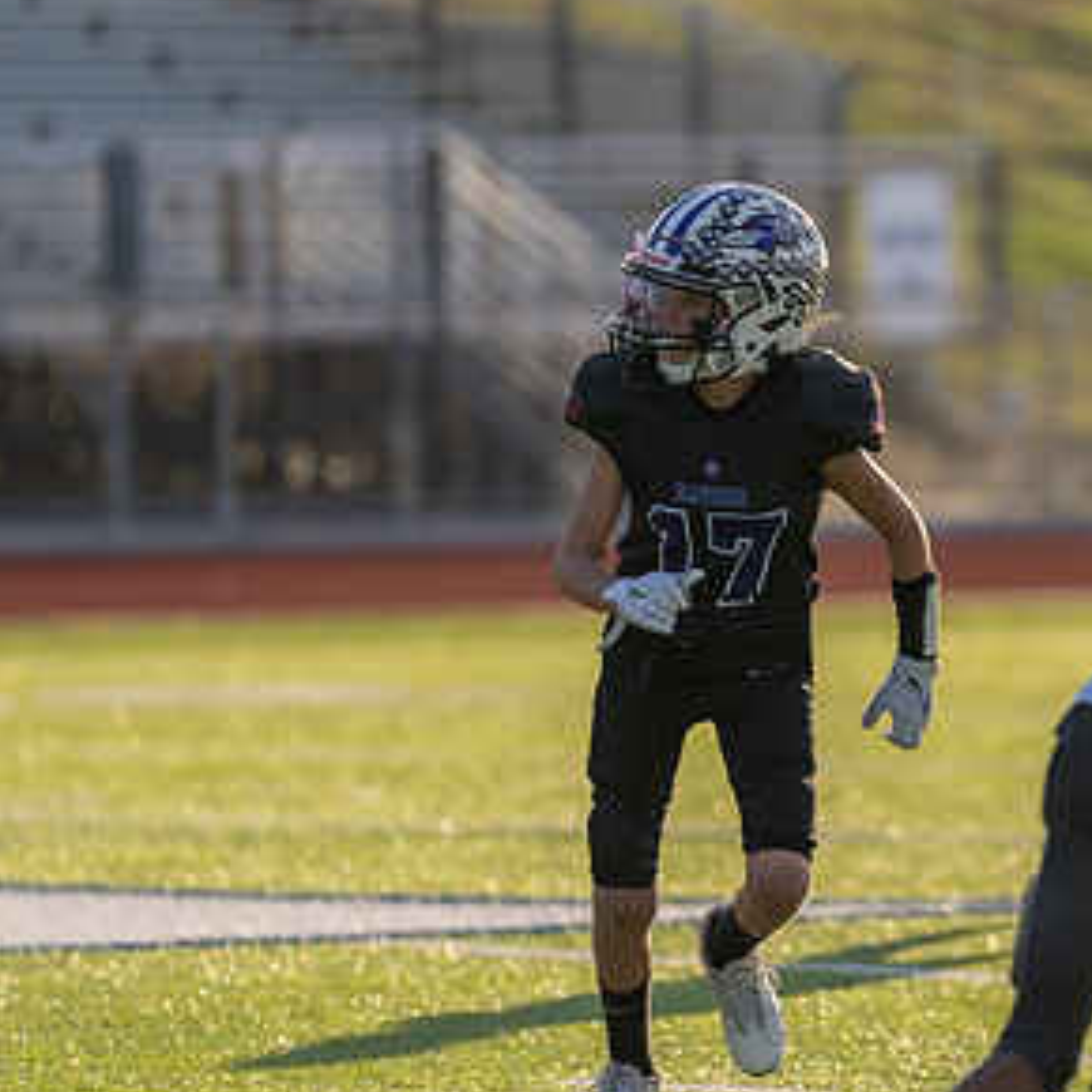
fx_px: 15847
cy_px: 549
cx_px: 1030
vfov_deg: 3.9
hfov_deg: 3.9
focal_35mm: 444
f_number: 2.8
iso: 125
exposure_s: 1/1250
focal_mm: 200
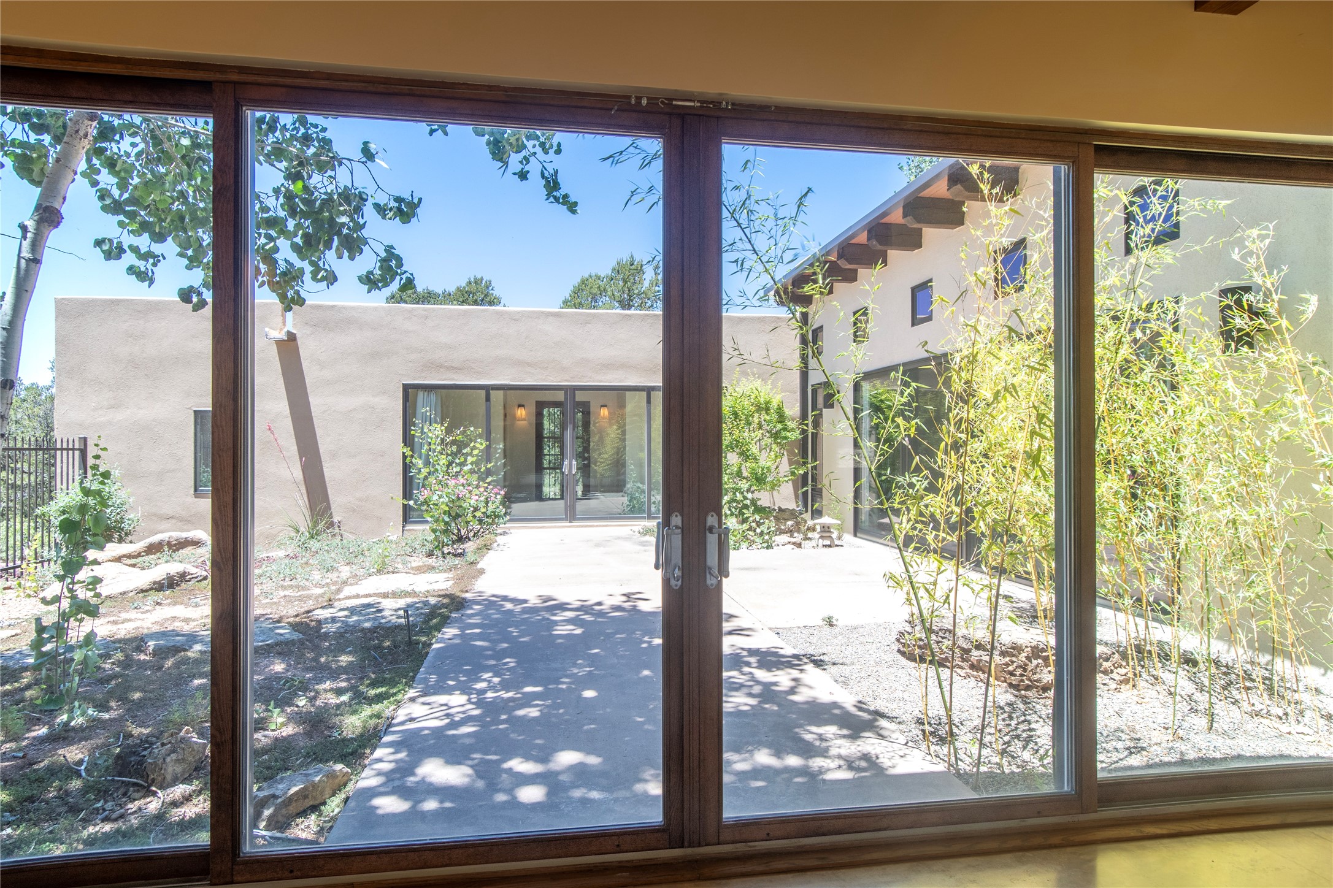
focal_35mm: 18
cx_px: 666
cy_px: 444
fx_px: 666
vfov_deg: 67.4
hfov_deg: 90.0
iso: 400
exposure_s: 1/25
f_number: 7.1
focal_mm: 12
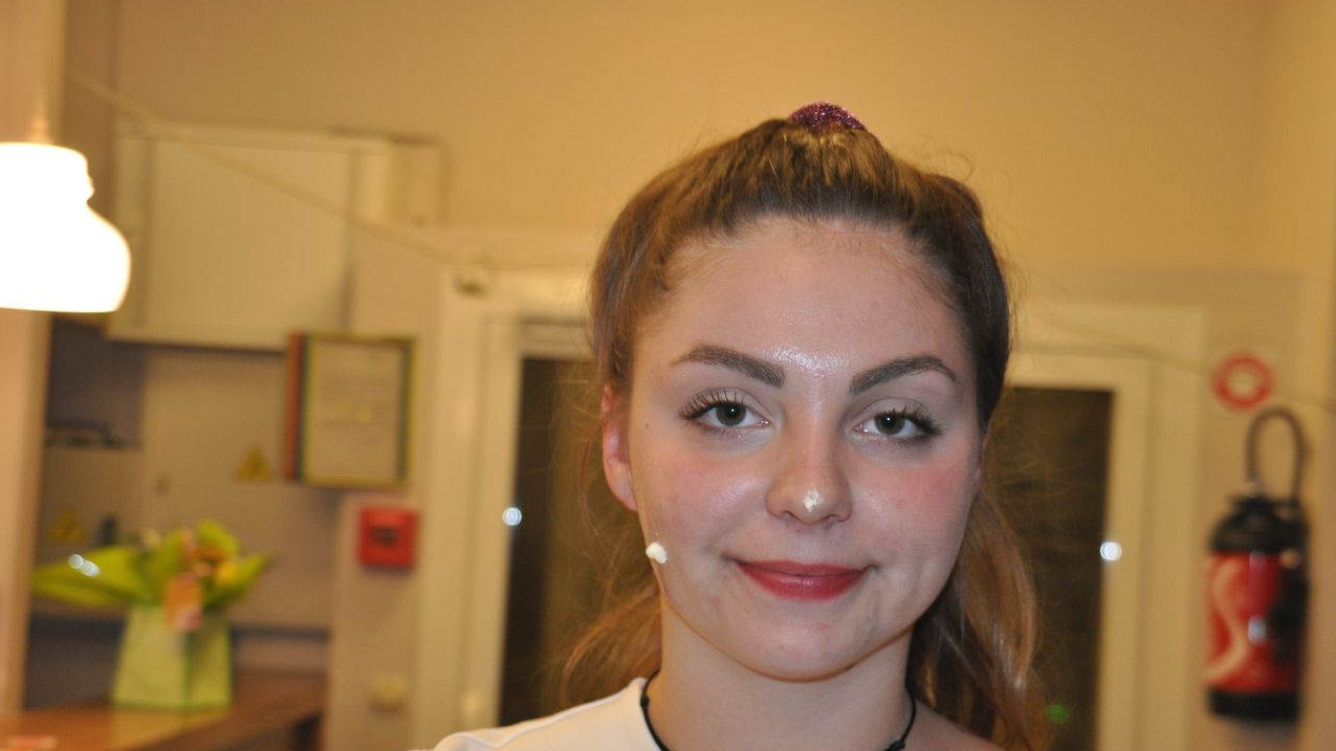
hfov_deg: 33.3
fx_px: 2232
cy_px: 437
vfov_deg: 19.1
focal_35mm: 63
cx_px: 670
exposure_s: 1/60
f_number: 4.8
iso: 800
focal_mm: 40
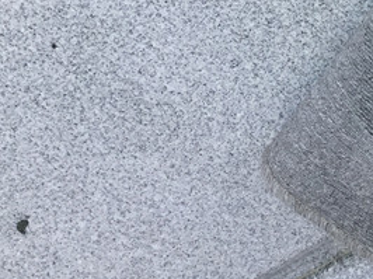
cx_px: 564
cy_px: -170
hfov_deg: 16.9
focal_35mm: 105
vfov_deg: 13.1
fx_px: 1130
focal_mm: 3.3
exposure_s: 1/330
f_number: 2.4
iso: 25
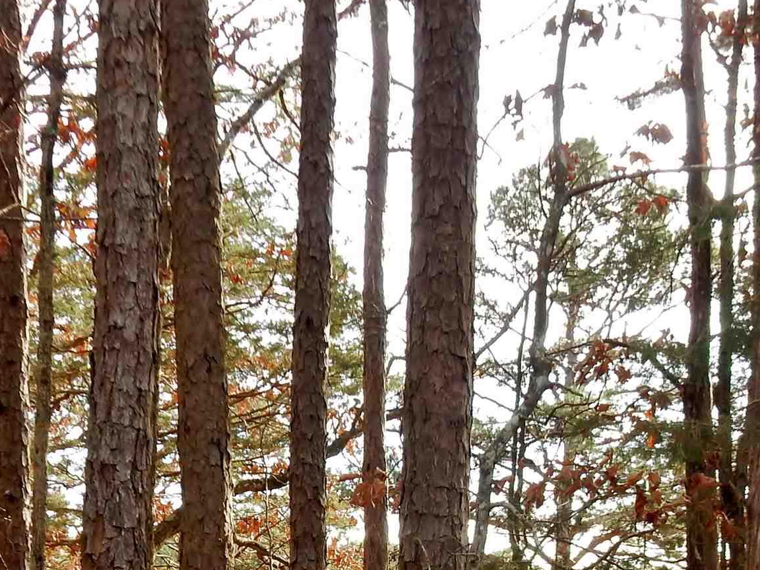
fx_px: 1756
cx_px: 389
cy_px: 733
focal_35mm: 80
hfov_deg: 24.4
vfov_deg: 17.4
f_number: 4
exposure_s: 1/100
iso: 125
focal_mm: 5.4
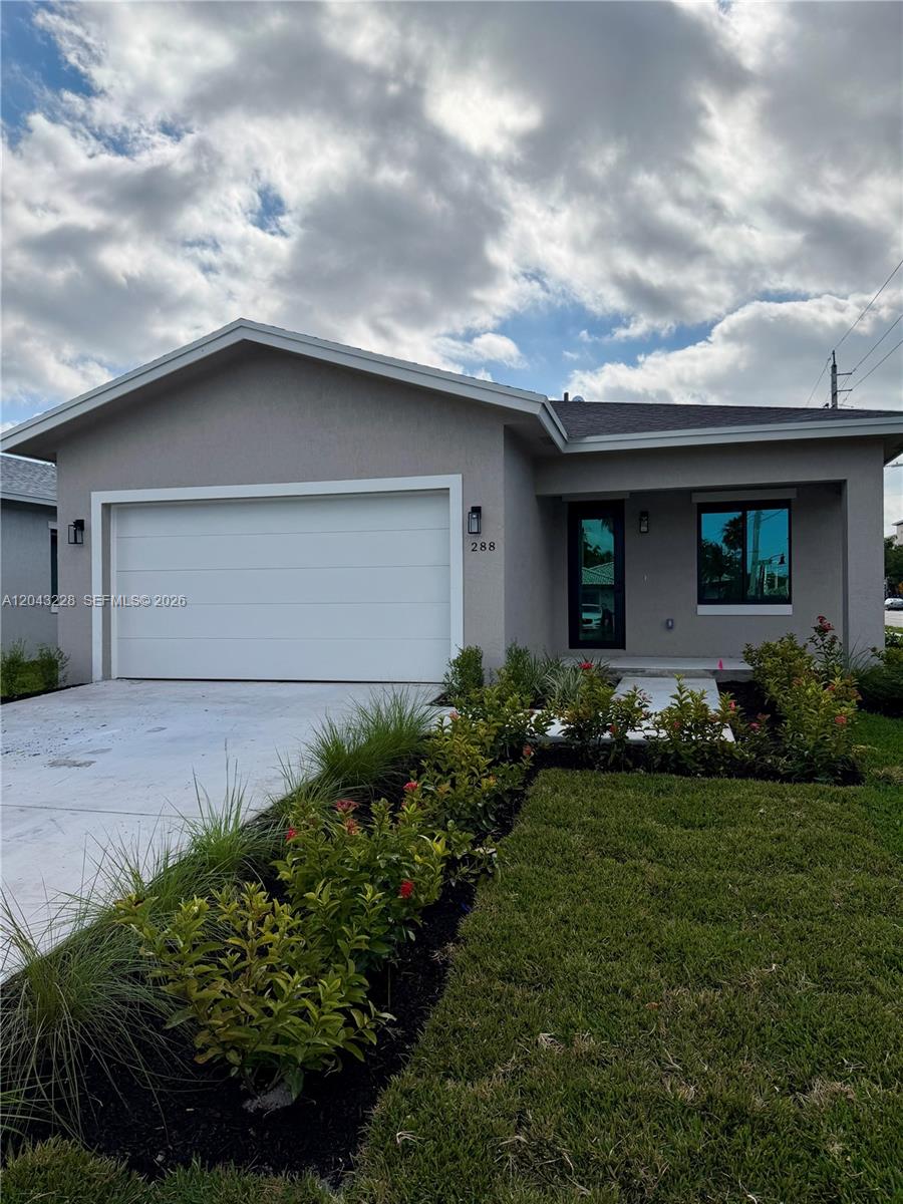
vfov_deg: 71.6
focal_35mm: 24
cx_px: 452
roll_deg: +0.1
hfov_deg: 56.8
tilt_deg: +1.6
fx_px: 835
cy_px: 602
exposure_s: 1/11905
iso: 80
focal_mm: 6.76
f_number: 1.78
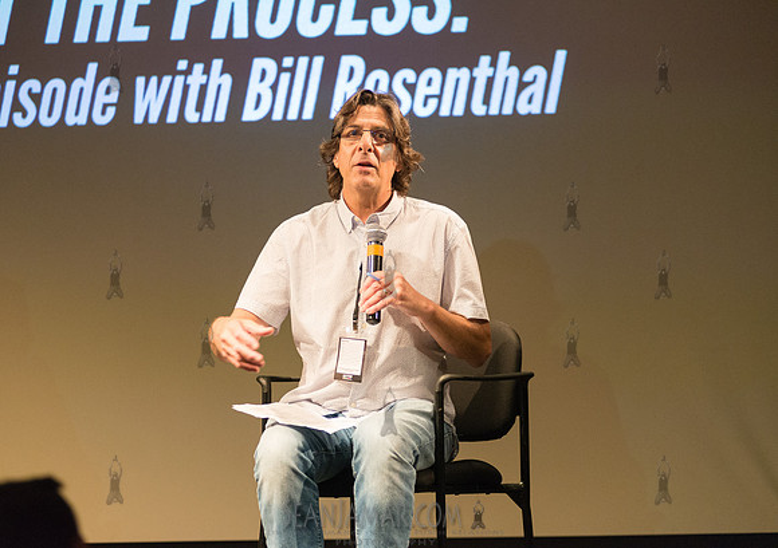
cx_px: 355
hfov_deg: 15.7
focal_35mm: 128
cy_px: 266
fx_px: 2819
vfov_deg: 11.1
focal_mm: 120
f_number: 2.8
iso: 4000
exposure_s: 1/200
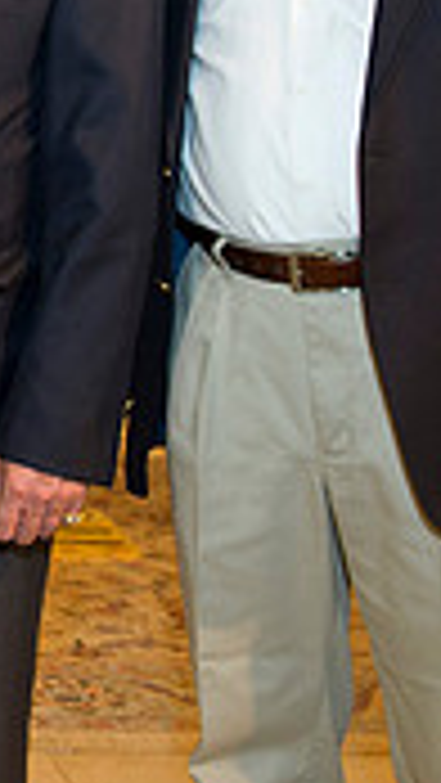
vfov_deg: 20.9
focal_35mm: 101
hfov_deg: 11.2
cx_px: -342
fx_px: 2098
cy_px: 171
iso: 1600
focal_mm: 29
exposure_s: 1/100
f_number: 5
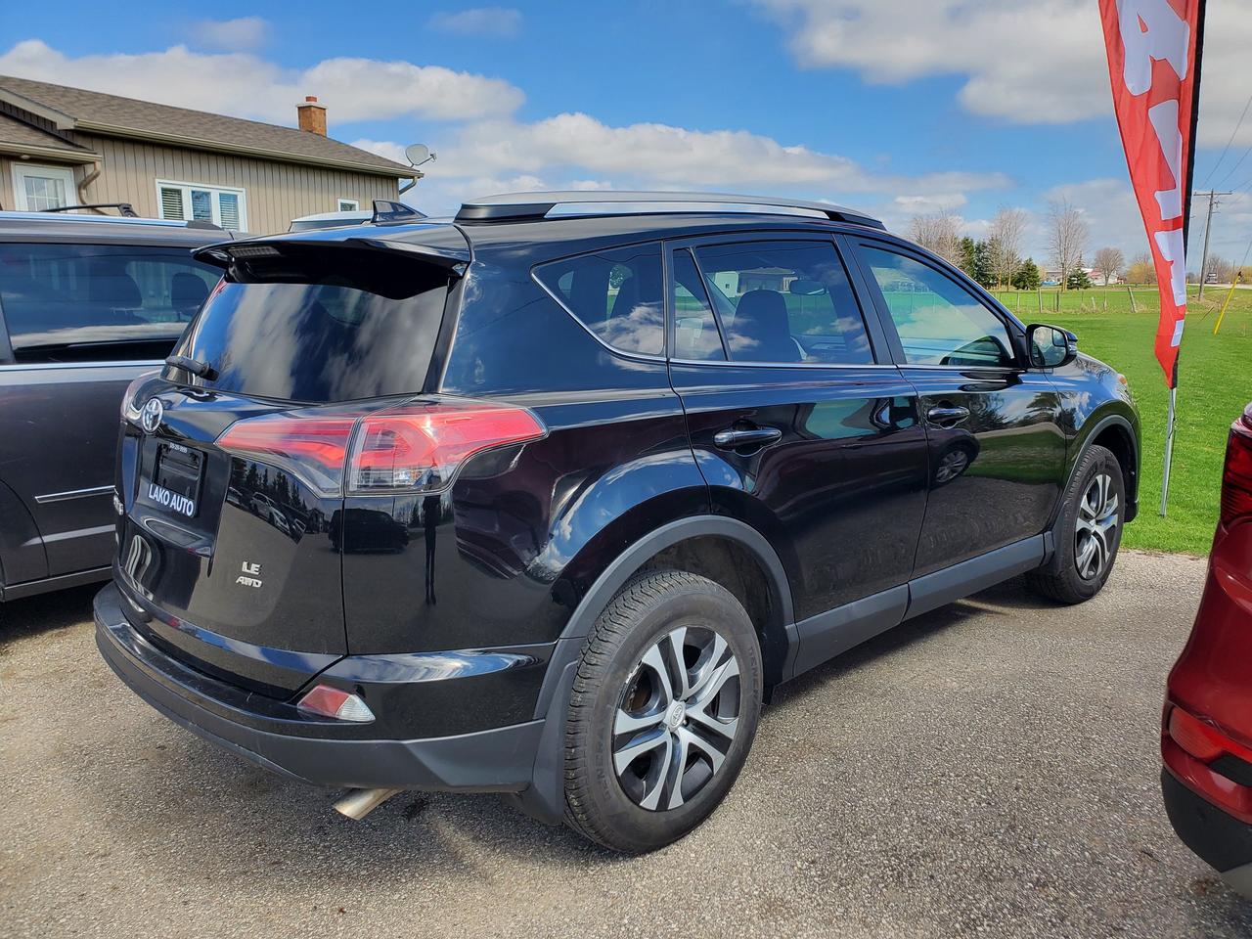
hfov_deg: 67.3
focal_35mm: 26
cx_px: 626
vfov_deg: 53.1
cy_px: 470
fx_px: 940
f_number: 2.4
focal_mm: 4.3
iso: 50
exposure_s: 1/902
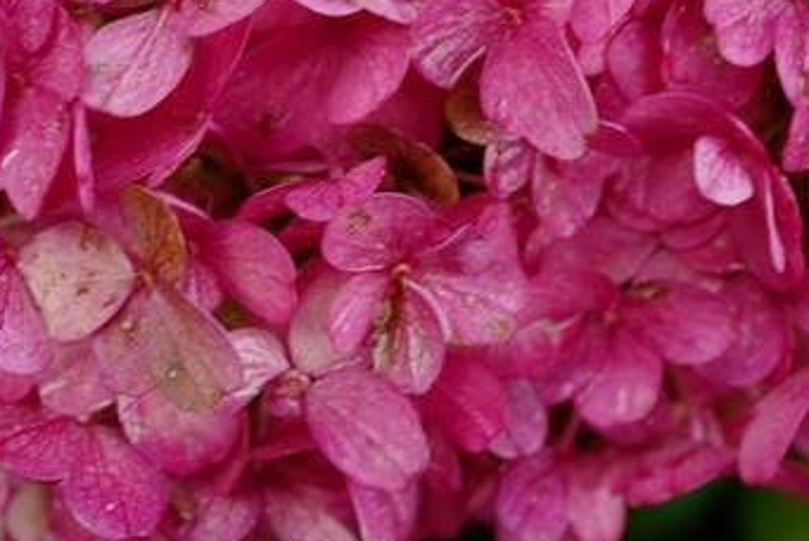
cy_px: 96
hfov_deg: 24.1
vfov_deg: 16.2
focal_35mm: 84
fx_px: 1889
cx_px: 308
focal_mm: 28
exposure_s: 1/60
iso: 250
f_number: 8
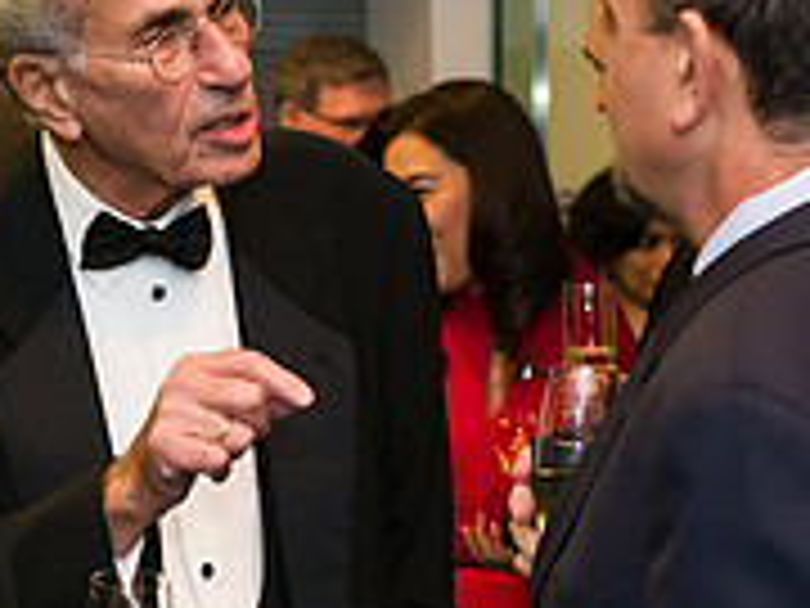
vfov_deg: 12.6
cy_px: 281
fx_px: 2761
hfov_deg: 16.6
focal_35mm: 118
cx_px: 171
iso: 1600
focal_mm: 38
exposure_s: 1/125
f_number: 3.2
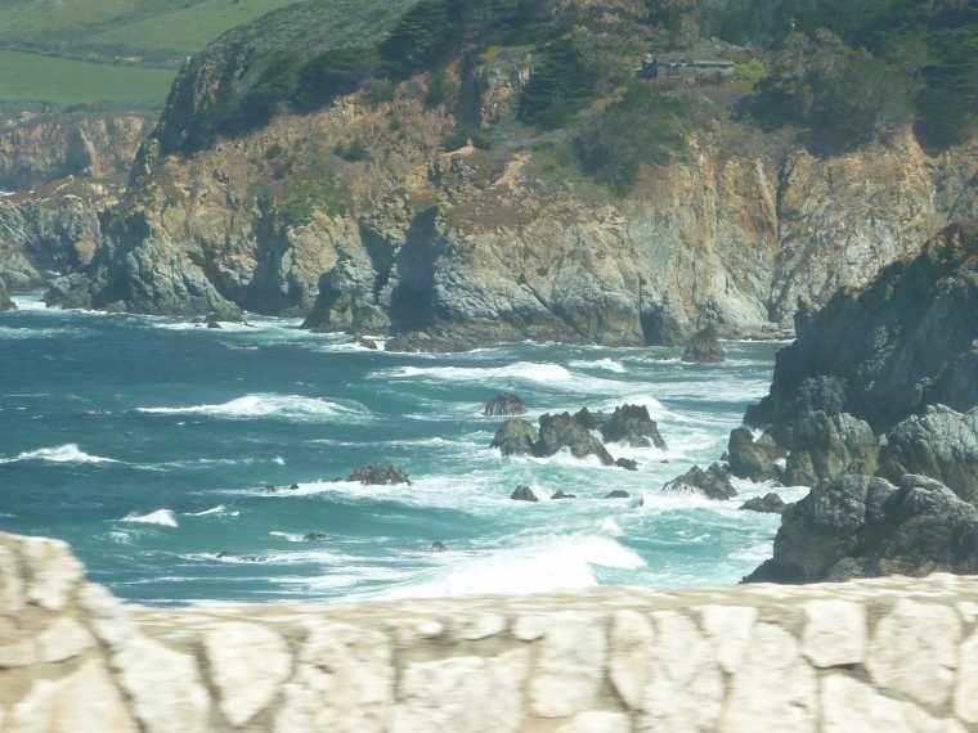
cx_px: 489
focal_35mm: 198
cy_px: 366
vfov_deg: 7.5
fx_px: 5594
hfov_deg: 10.0
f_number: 5
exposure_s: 1/500
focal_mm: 22.5
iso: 80
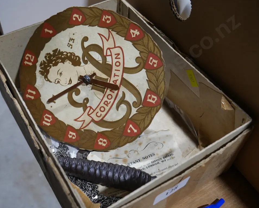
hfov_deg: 43.8
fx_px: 322
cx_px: 126
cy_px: 103
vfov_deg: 35.7
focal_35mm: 42
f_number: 4.5
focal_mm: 20
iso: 250
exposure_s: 1/60
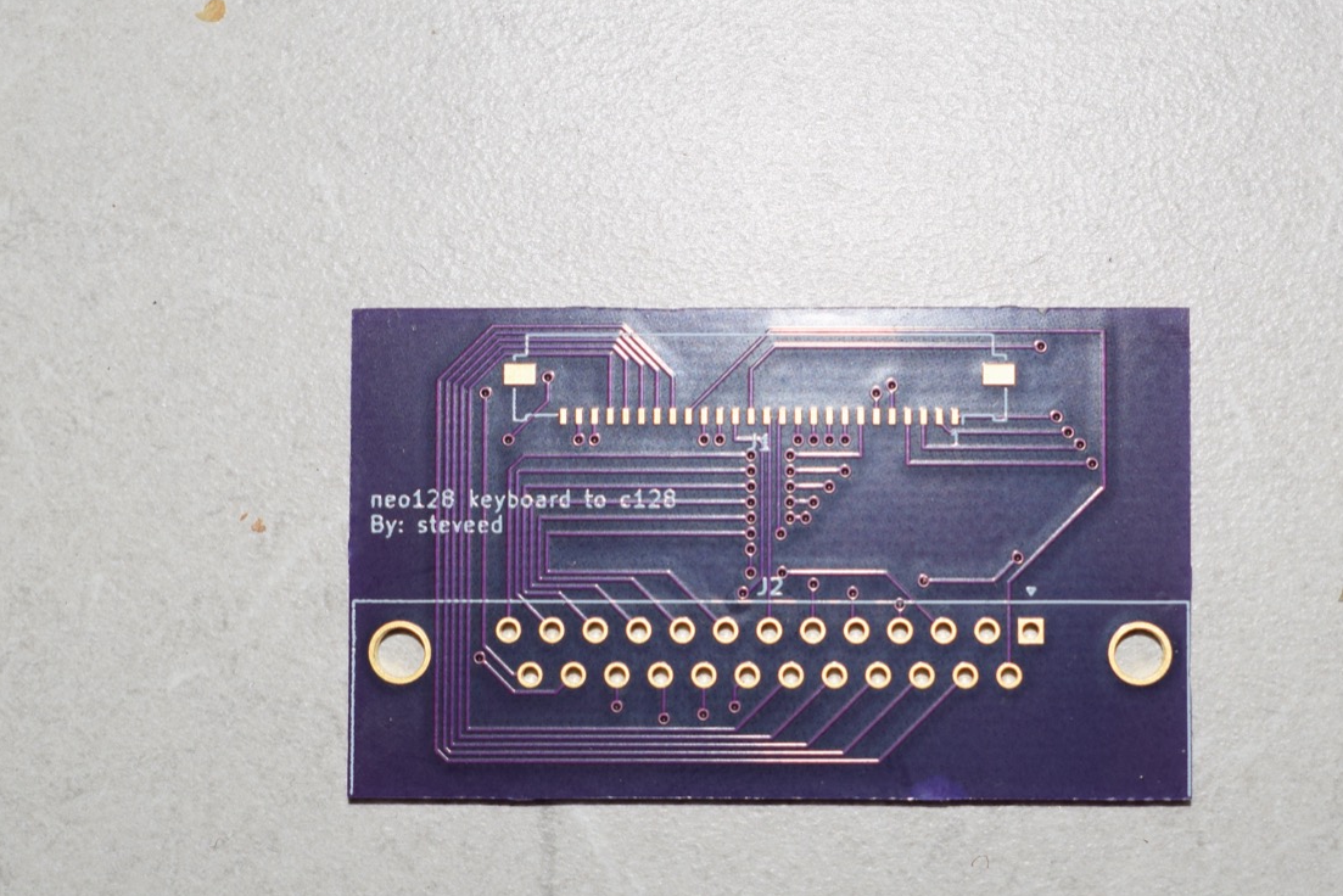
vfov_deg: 15.7
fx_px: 3246
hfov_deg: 23.4
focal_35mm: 87
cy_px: 509
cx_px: 774
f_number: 8
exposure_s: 1/60
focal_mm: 40
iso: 100
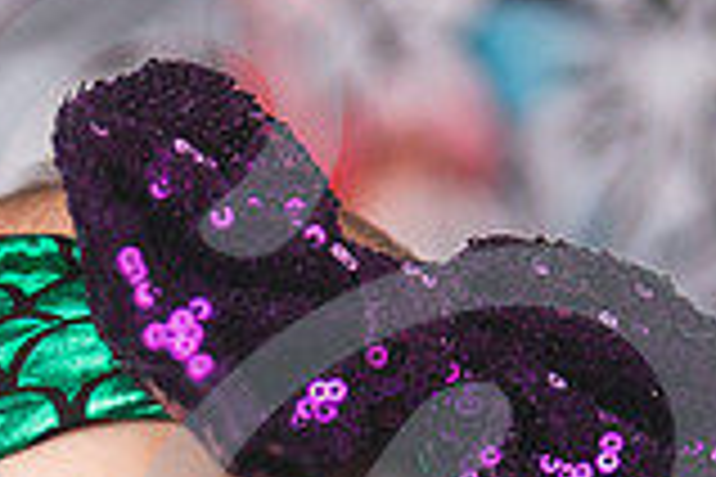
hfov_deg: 9.7
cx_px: 0
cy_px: 833
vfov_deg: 6.4
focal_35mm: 211
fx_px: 4196
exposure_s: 1/160
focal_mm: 56
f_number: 2.8
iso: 100
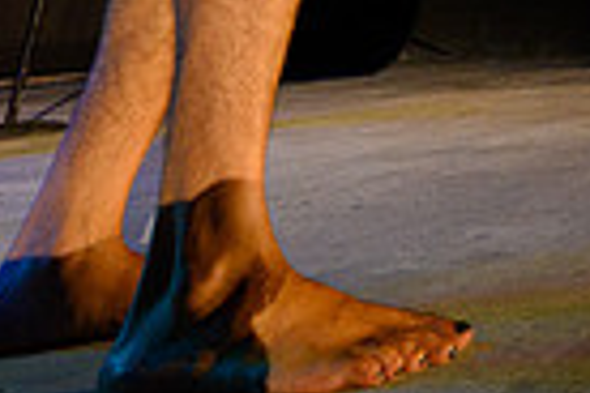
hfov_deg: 24.0
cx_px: 953
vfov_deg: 17.3
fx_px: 967
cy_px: -376
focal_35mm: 59
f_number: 8
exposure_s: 1/40
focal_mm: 14
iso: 6400
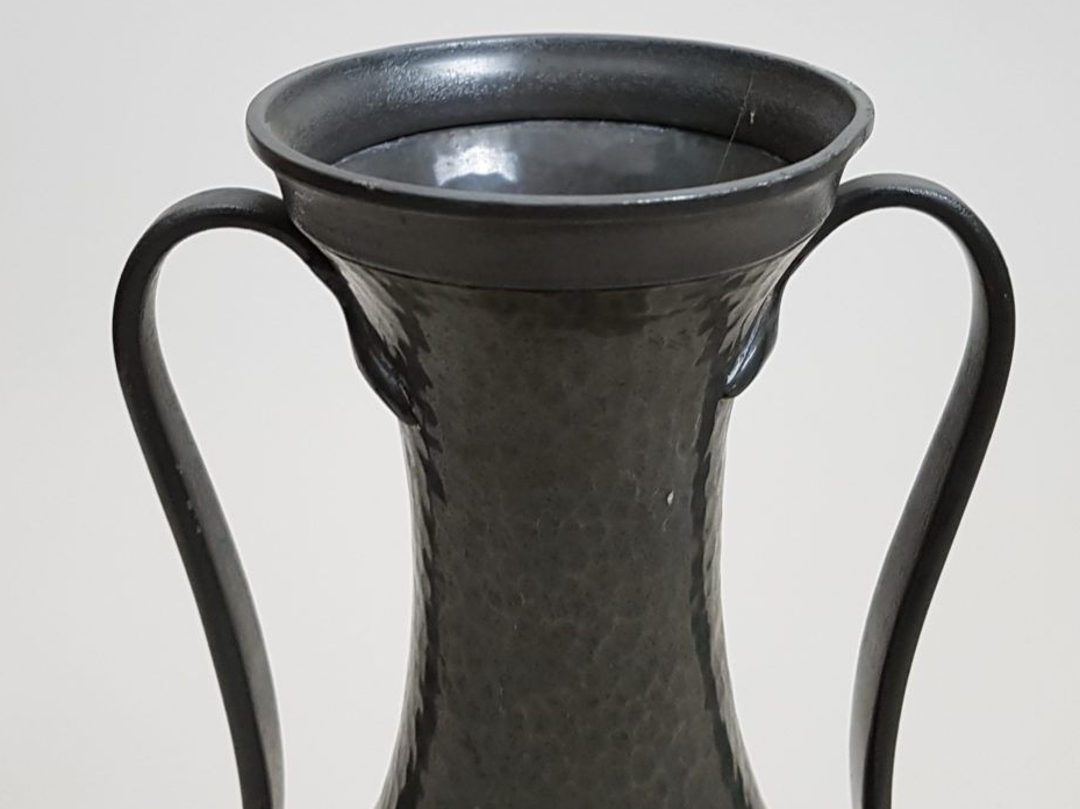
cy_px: 401
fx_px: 873
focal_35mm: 28
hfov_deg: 63.4
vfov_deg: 49.7
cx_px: 574
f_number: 1.7
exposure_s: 1/33
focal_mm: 4.2
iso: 160
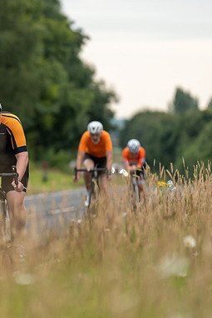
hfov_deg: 3.9
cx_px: 1
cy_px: 157
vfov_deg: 5.8
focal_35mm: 354
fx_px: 3124
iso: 1000
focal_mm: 180
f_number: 2.8
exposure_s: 1/800
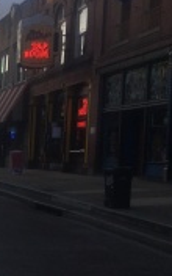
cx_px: -111
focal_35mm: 64
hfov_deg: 17.5
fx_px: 480
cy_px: 183
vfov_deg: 31.7
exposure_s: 1/1479
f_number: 2.2
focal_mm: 4.15
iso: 25
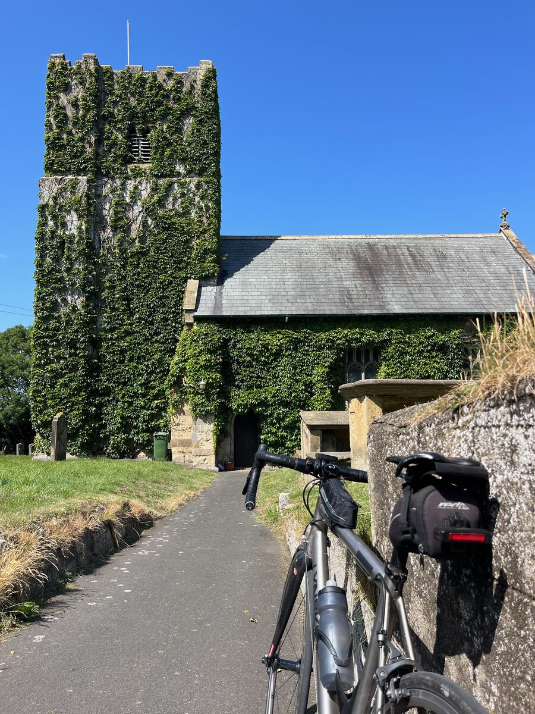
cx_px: 268
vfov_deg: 67.3
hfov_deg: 53.1
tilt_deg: +6.5
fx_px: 536
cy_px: 357
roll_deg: -0.1
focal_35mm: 26
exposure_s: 1/2179
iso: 50
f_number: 1.6
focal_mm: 5.1
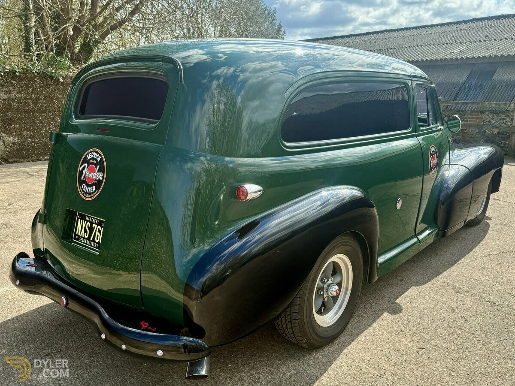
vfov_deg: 56.8
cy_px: 193
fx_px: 357
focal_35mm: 24
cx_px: 258
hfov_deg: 71.6
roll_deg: +1.8
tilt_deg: -16.3
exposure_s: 1/1139
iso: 80
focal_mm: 6.76
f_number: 1.78
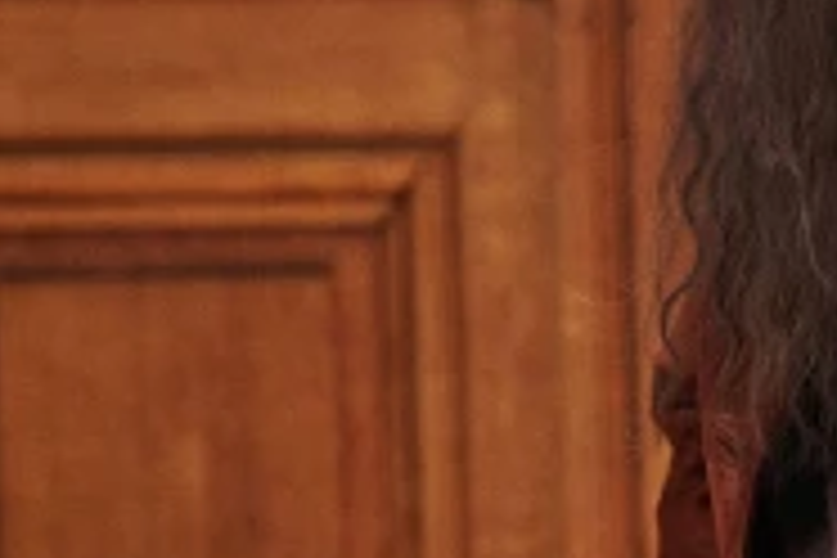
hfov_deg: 3.5
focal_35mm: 581
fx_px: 13507
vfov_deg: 2.4
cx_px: 1478
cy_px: 234
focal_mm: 160
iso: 1600
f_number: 6.3
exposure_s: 1/200
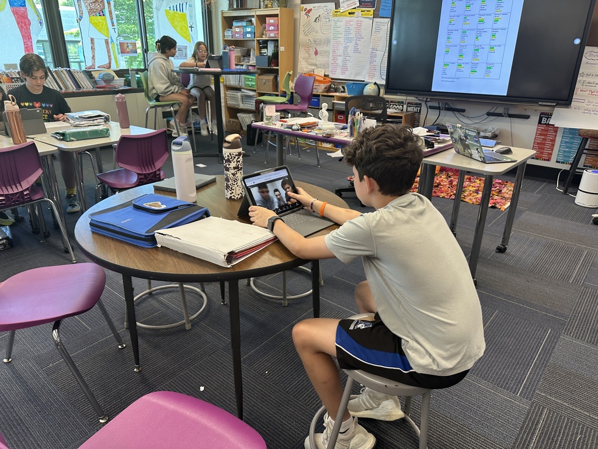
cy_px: 224
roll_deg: -2.7
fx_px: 415
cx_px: 299
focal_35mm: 24
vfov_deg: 56.8
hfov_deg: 71.6
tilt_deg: -25.0
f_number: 1.78
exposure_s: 1/60
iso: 125
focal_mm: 6.86
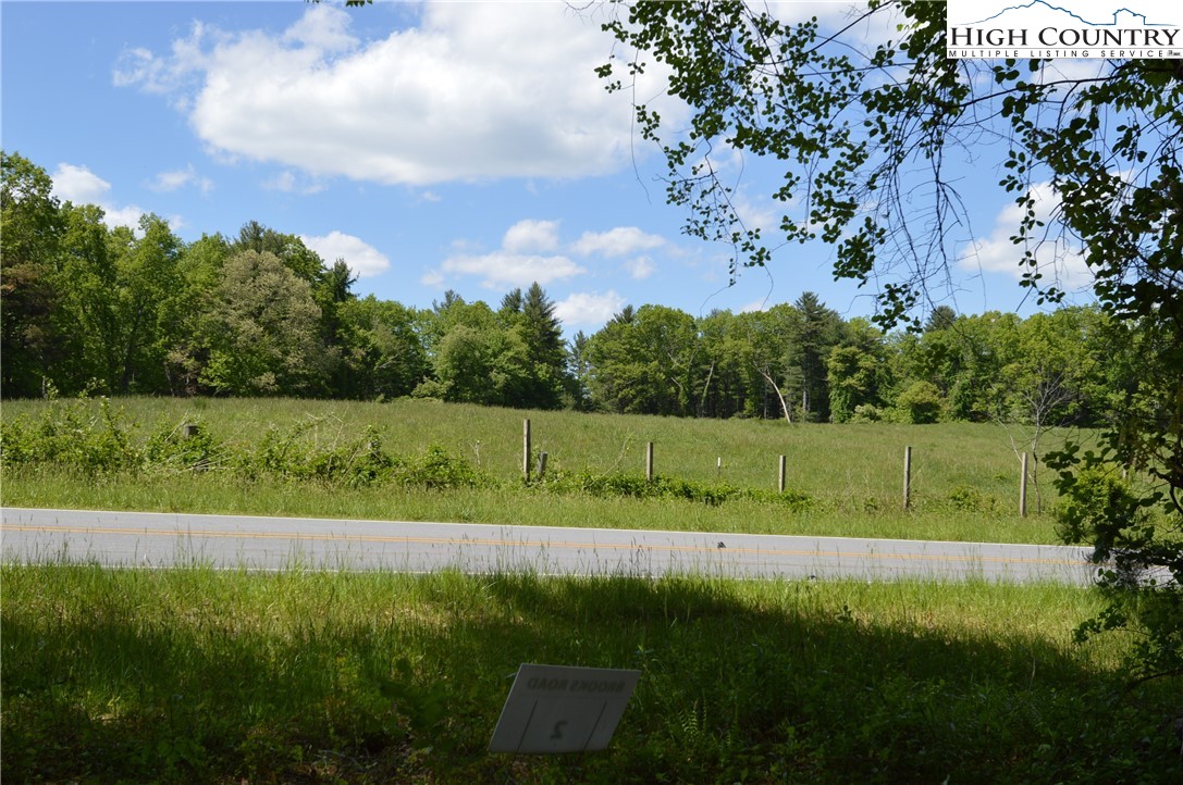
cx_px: 592
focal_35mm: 38
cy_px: 392
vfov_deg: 35.4
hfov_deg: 51.3
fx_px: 1231
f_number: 8
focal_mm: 25
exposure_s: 1/250
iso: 100
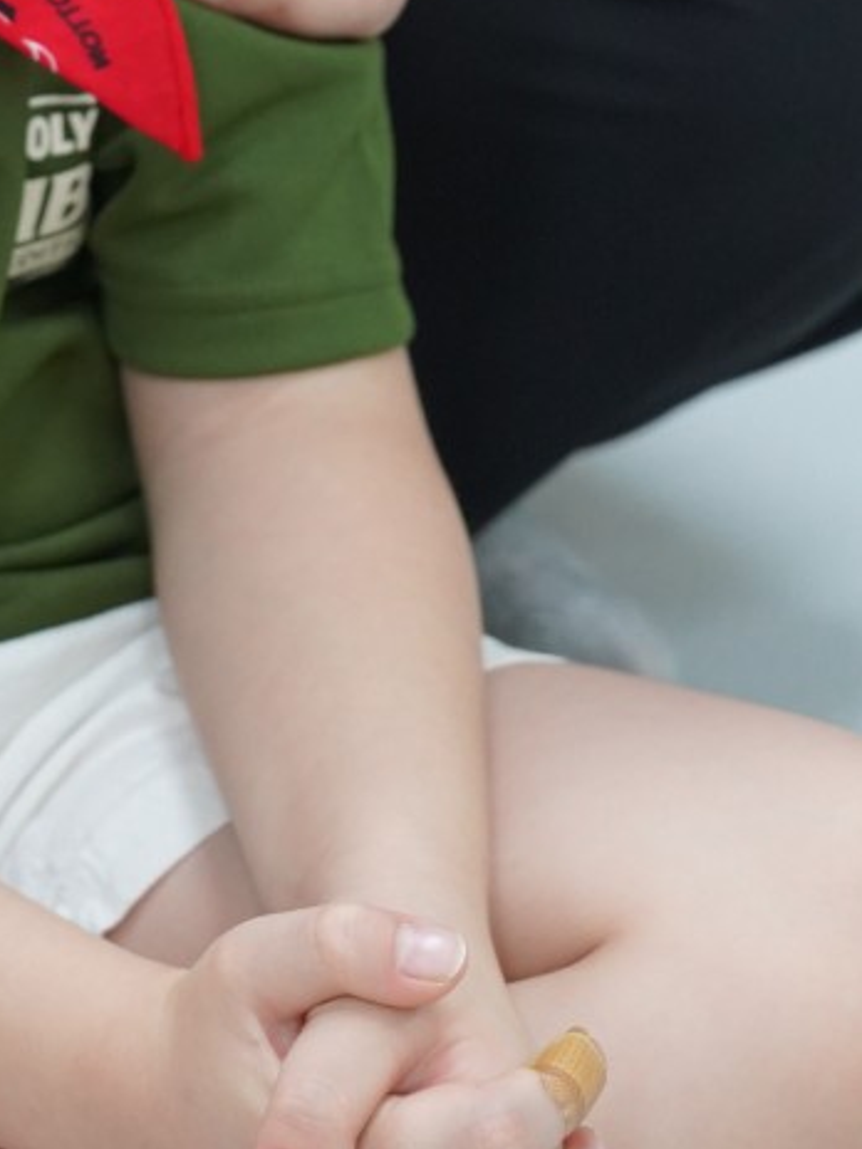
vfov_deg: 12.2
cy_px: -156
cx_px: 6
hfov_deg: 9.3
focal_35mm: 159
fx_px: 5279
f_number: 5.6
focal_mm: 60
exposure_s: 1/160
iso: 2500
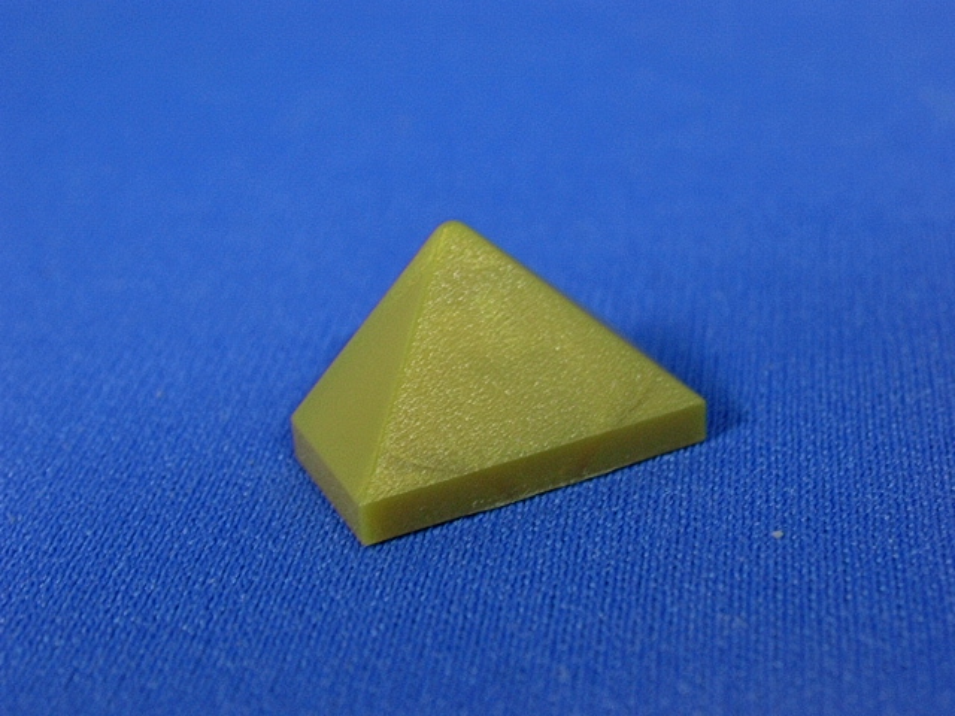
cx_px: 478
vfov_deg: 19.6
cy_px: 358
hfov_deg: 26.0
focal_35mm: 75
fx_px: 2069
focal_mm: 11.3
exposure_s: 1/8.4
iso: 70
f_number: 3.8
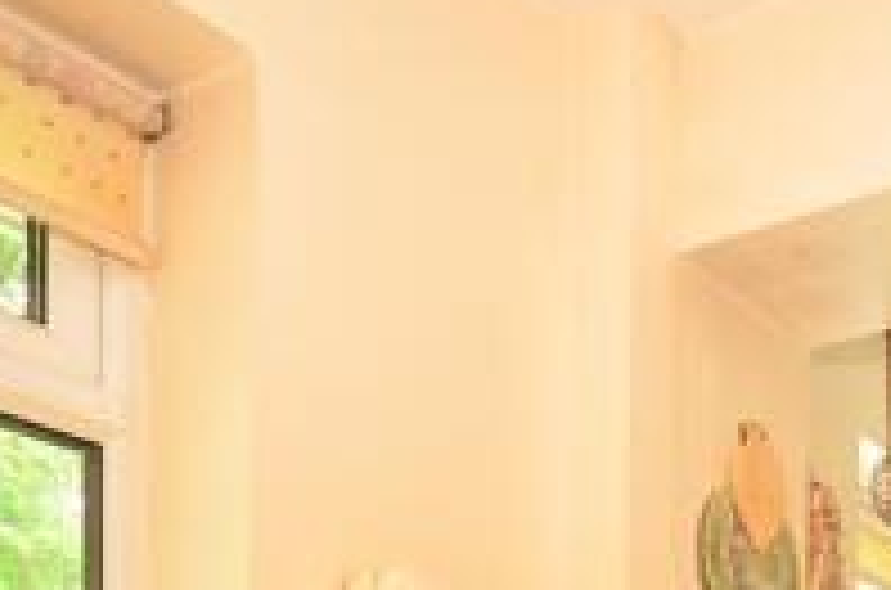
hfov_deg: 34.0
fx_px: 1349
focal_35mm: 55
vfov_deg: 20.5
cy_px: 919
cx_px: 846
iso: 200
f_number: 5
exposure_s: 1/4
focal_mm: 11
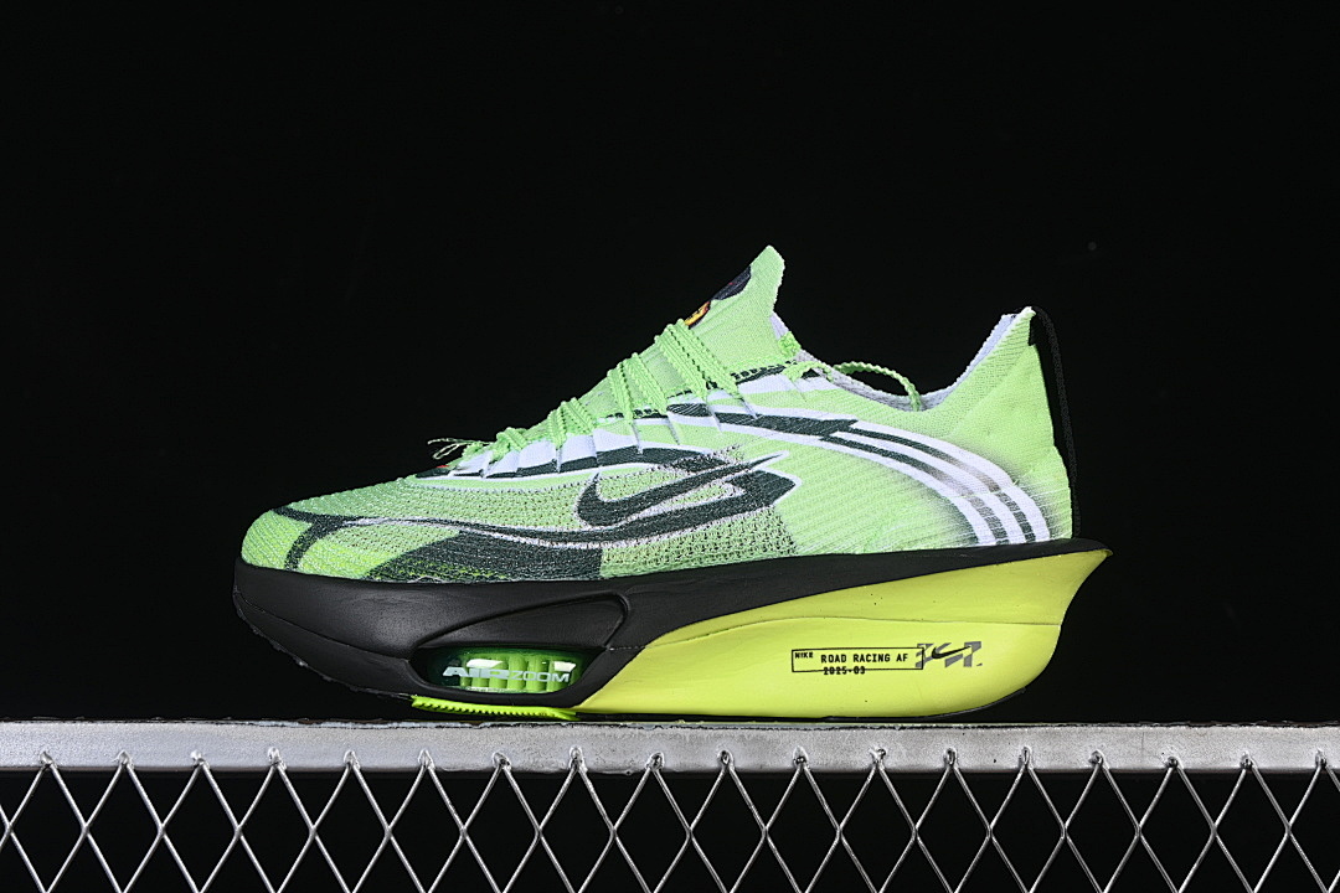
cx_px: 670
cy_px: 446
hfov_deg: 27.0
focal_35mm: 75
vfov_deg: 18.2
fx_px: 2791
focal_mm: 50
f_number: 8
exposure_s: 1/80
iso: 160
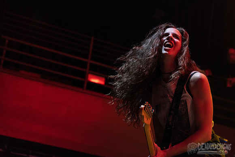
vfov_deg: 16.5
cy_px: 64
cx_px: 138
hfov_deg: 24.5
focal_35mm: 83
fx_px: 540
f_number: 3.2
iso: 3200
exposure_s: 1/400
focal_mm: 70
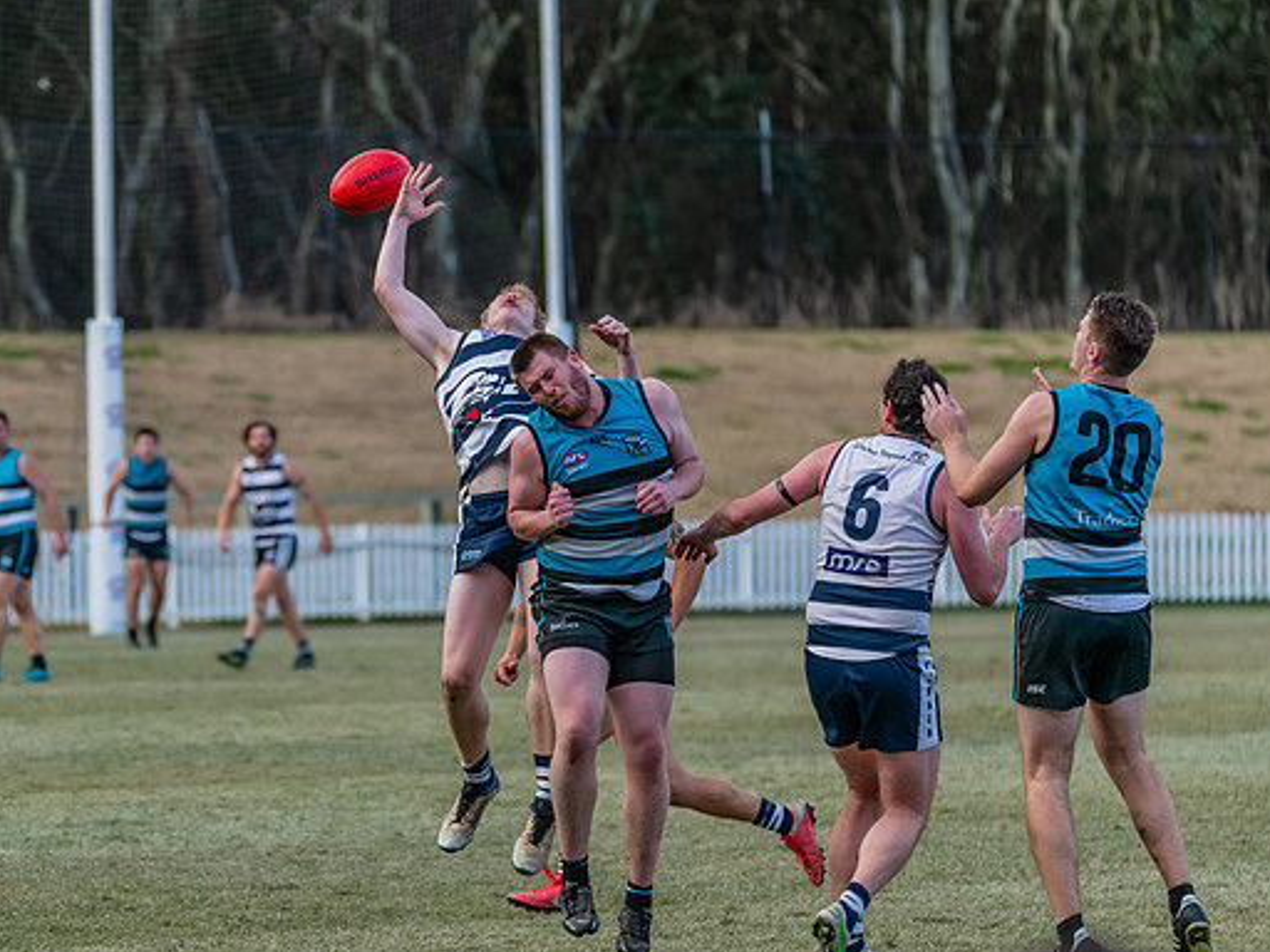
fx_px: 11117
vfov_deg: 4.9
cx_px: 508
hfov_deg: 6.5
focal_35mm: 303
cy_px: 489
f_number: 5.6
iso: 2000
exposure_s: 1/2000
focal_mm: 260
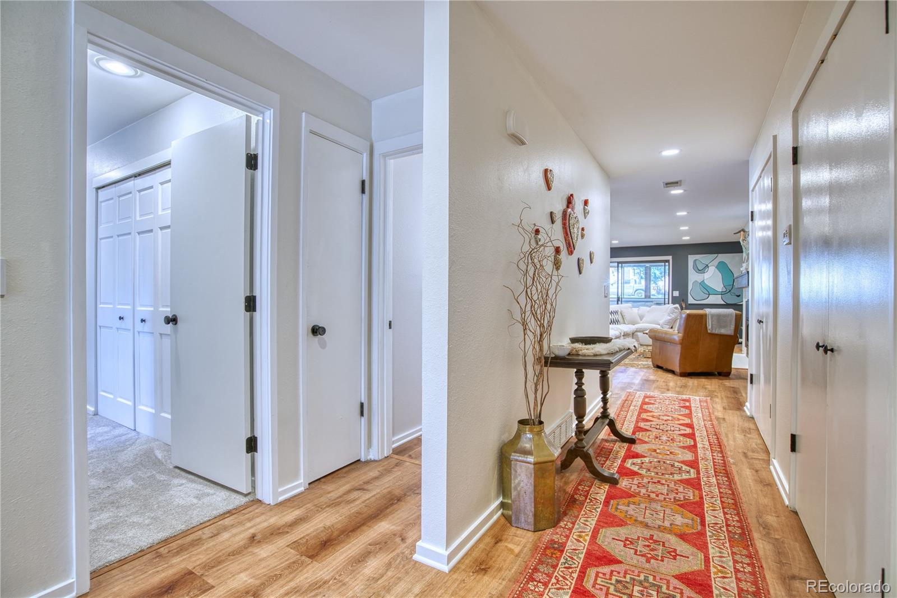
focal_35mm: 16
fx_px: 399
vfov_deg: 73.7
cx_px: 448
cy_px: 299
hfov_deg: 96.7
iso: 500
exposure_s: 1/13
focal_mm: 16
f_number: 5.6
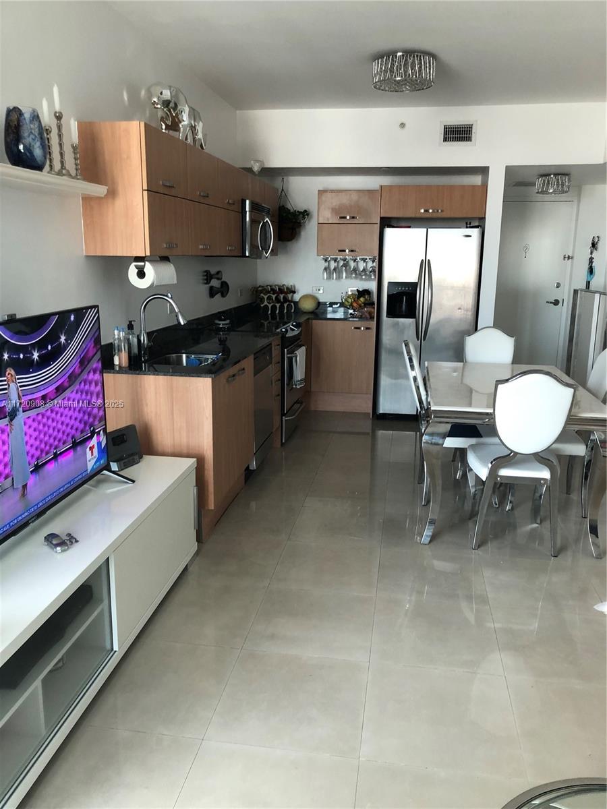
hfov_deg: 49.7
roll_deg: -0.1
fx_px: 655
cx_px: 304
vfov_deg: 63.4
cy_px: 404
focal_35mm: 28
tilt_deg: -11.7
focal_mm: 3.99
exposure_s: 1/20
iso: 40
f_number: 1.8
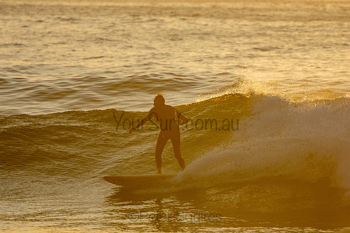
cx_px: 175
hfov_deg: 3.4
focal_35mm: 600
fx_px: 5834
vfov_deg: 2.3
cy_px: 116
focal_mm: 400
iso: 140
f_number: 5.6
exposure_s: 1/800
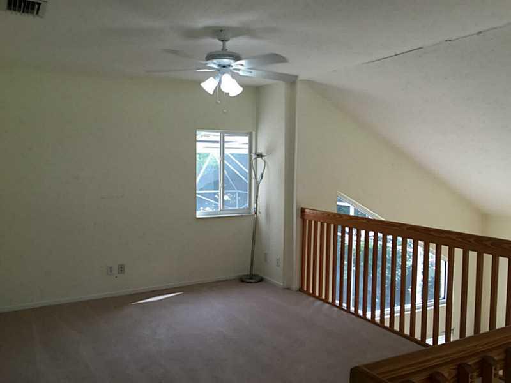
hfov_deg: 61.7
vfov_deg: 48.2
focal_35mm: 29
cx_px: 256
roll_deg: -1.2
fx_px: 428
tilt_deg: -3.6
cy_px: 192
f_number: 2.2
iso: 32
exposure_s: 1/40
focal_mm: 4.15
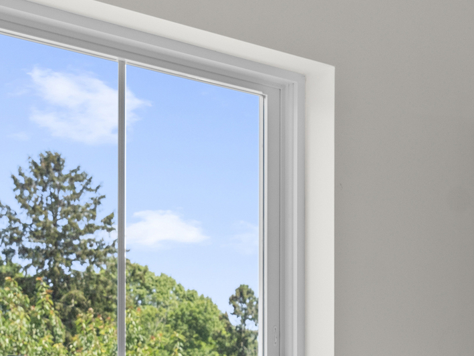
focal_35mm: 100
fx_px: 1370
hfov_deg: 18.1
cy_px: 438
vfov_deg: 14.3
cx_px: 642
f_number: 7.1
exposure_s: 1/13
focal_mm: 24
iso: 320
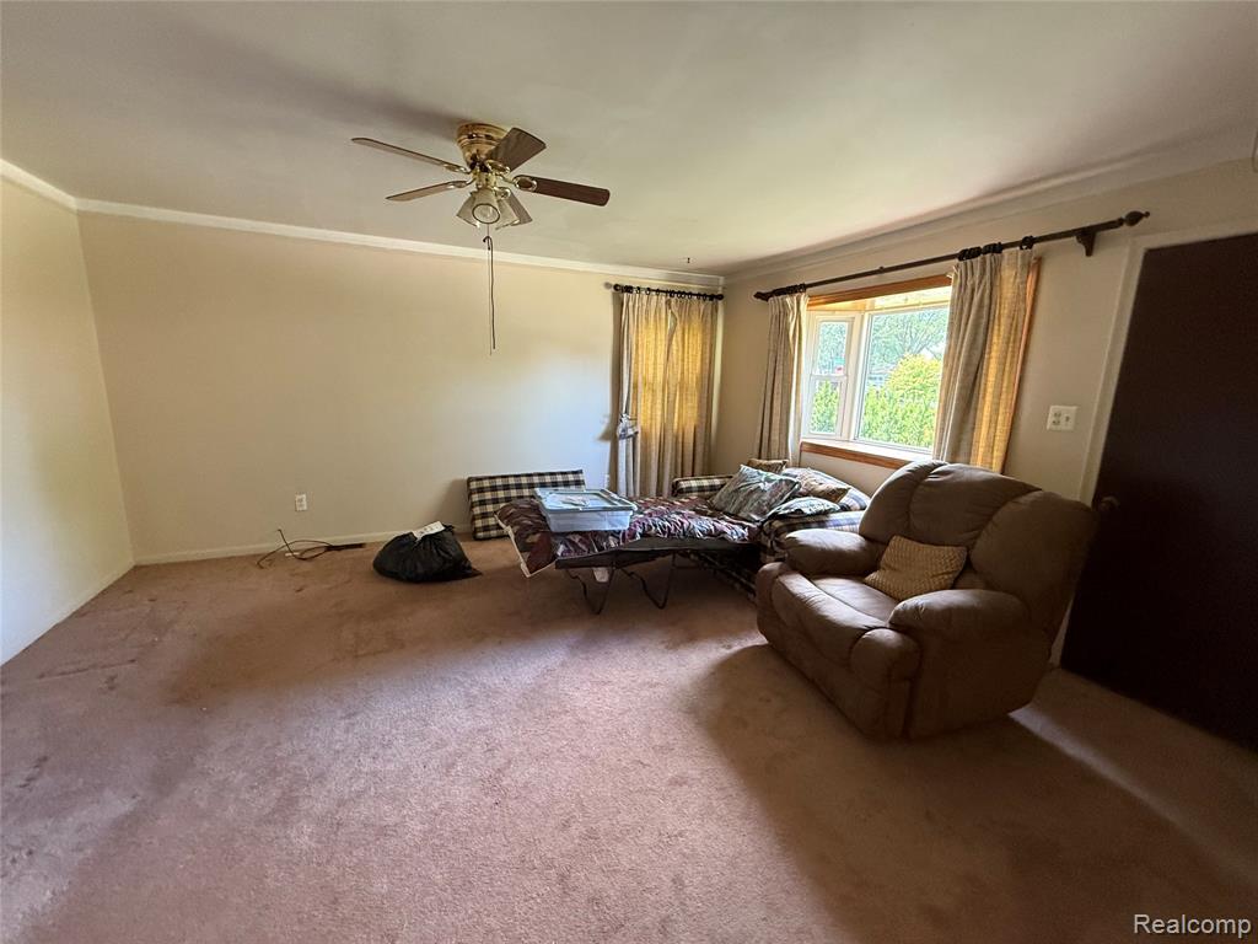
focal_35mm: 14
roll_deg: -2.3
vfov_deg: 85.7
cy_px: 472
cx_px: 629
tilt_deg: -9.9
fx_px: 509
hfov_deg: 102.1
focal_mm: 2.22
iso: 500
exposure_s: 1/60
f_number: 2.2
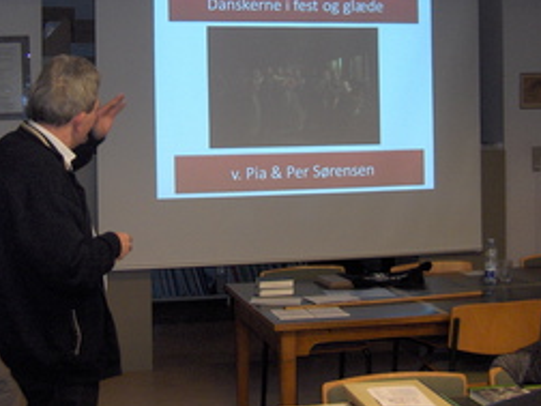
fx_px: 969
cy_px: 106
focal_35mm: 62
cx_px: 253
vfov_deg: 23.4
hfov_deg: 31.2
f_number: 2.8
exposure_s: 1/60
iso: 100
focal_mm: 8
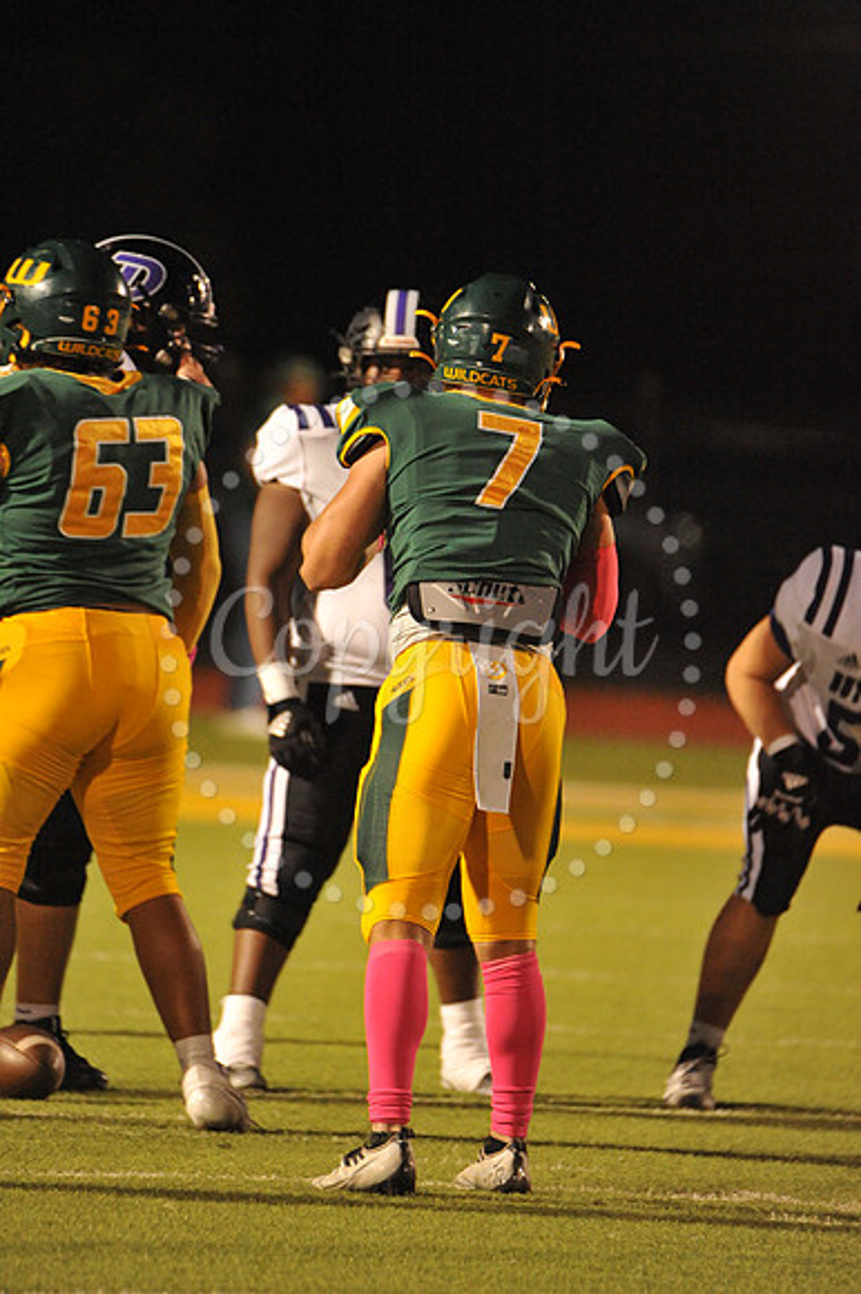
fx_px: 21549
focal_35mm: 600
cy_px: 647
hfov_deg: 2.3
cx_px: 430
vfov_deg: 3.4
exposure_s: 1/160
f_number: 6.3
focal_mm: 600
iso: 6400
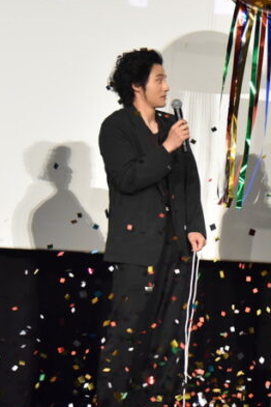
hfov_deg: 11.1
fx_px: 1355
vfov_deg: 17.0
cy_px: 151
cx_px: 379
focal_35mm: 120
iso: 3200
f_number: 4
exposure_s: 1/200
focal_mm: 46
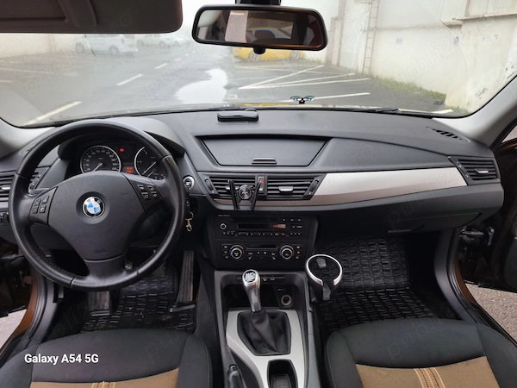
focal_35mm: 23
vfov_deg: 58.9
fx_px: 344
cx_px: 258
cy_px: 194
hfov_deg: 73.9
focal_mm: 5.54
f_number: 1.8
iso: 40
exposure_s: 1/50
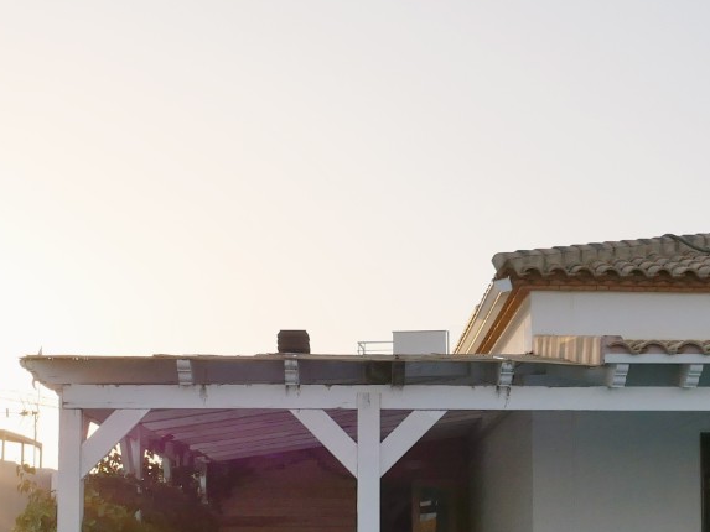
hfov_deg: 28.9
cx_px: 441
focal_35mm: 67
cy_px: 487
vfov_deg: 21.4
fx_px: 1375
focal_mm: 10.9
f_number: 5.6
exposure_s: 1/400
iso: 200
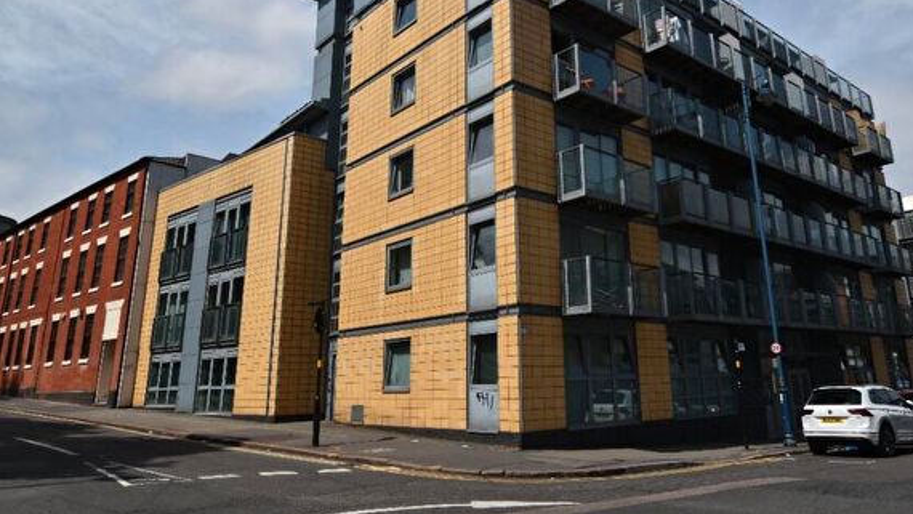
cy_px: 188
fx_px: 654
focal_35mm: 27
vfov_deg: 42.6
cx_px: 509
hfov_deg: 69.6
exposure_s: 1/200
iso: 100
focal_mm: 14
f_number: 13
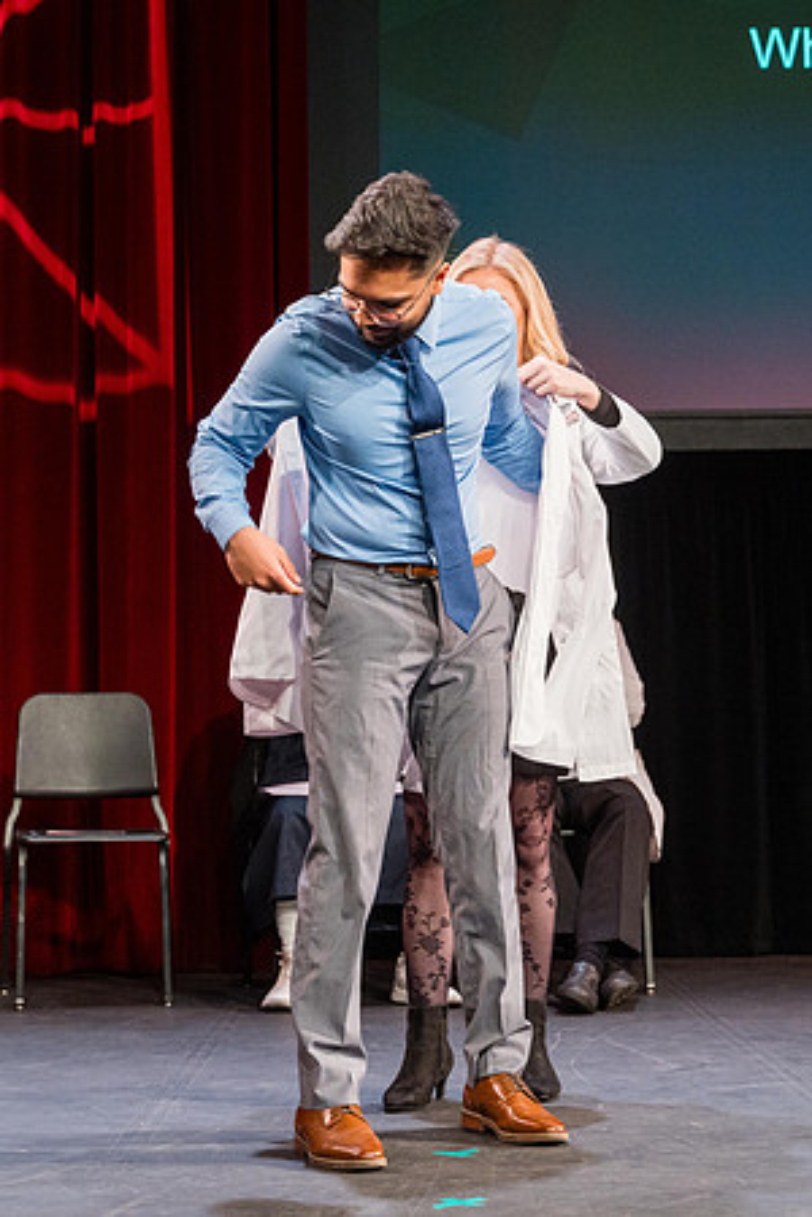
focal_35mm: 75
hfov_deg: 18.3
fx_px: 2525
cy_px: 559
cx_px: 429
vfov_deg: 27.1
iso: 1250
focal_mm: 44.6
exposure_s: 1/320
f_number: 3.5
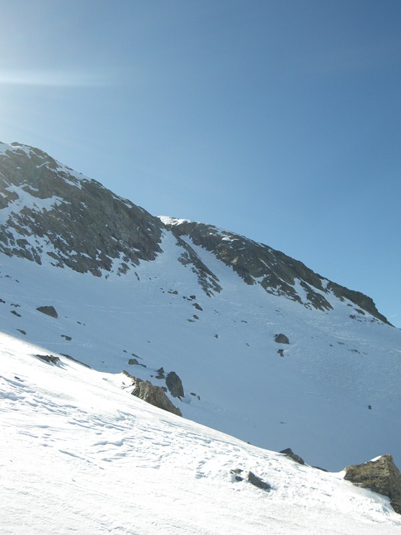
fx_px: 510
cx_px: 200
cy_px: 268
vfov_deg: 55.4
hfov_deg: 42.9
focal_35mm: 33
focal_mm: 5.8
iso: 80
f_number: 7.4
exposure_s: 1/160
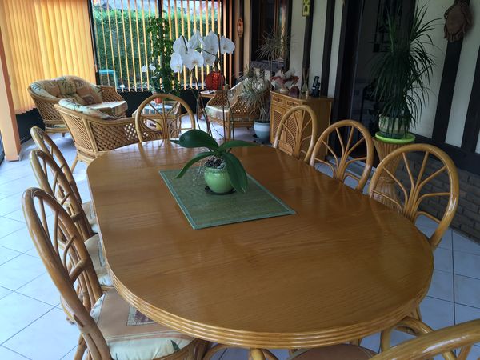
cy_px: 180
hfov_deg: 61.7
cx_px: 240
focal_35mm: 29
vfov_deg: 48.2
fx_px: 402
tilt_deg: -20.8
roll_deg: -0.4
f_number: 2.2
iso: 25
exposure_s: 1/100
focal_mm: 4.15
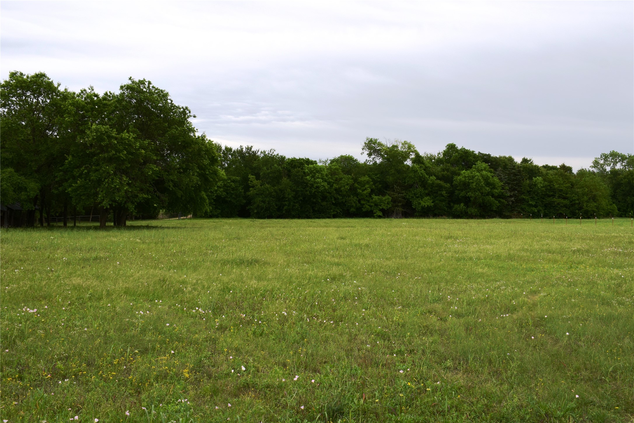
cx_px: 317
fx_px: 687
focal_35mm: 39
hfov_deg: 49.6
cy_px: 212
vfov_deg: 34.2
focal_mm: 26
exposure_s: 1/250
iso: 280
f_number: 8
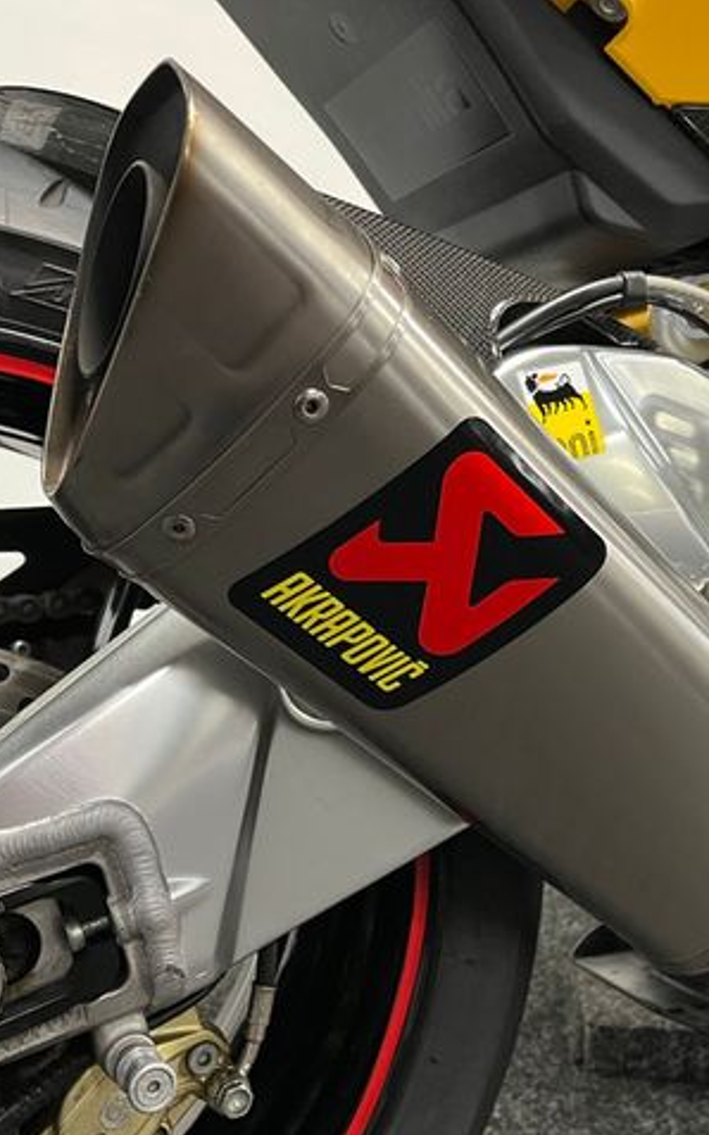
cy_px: 569
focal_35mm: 37
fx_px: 1144
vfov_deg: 52.8
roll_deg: -0.3
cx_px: 404
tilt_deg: -5.0
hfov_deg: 34.4
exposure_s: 1/50
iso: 320
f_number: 1.6
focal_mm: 5.1
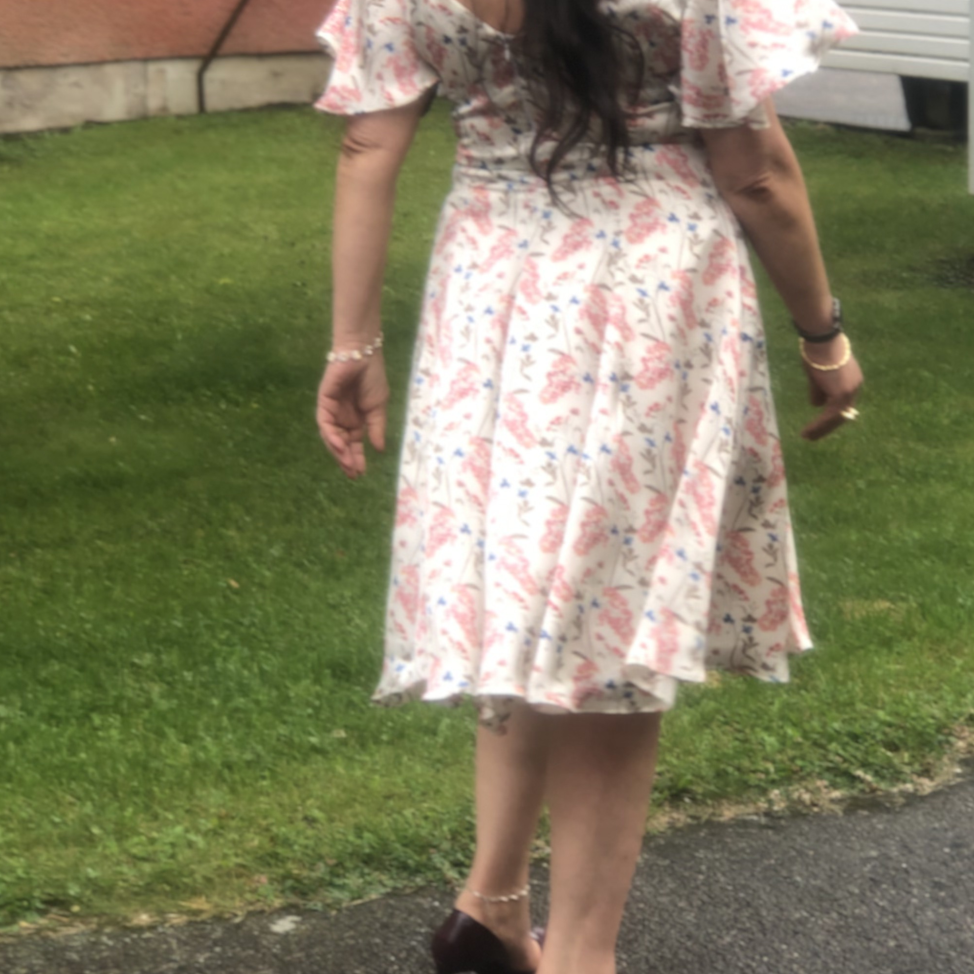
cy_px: 262
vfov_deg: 17.0
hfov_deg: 17.0
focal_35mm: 102
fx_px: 3247
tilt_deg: -7.9
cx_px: 643
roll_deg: +0.1
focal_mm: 6.6
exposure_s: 1/133
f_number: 2.8
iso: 20
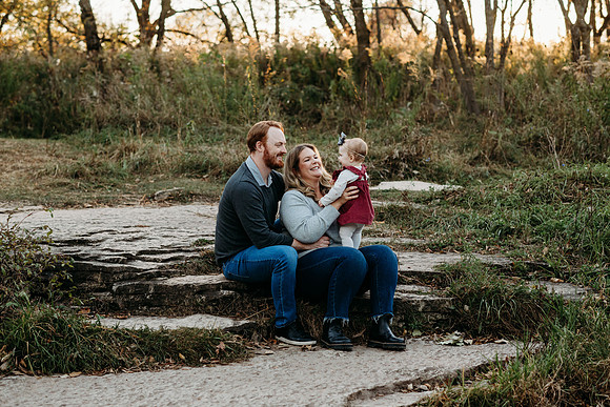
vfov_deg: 16.1
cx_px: 305
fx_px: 1441
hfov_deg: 23.9
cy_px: 204
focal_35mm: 85
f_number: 3.5
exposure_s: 1/640
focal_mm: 85
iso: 640
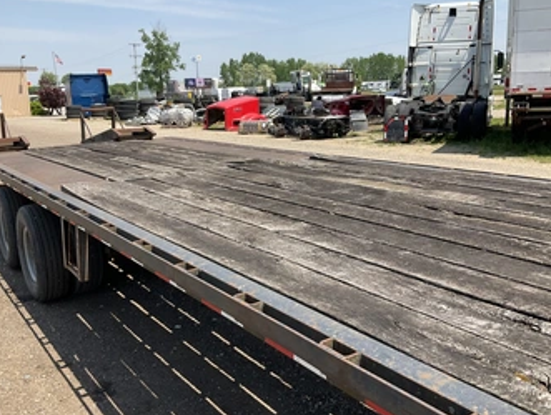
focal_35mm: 35
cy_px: 215
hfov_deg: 52.6
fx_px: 558
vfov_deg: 40.8
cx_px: 271
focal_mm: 3
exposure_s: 1/1195
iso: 25
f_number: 1.8
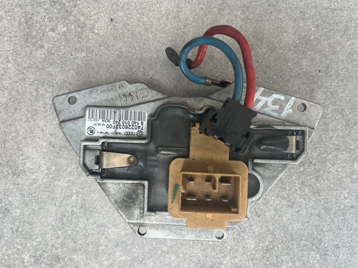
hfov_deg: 67.3
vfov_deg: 53.0
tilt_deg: -85.3
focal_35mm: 26
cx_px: 179
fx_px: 269
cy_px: 134
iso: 40
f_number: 1.6
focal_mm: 5.1
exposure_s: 1/285
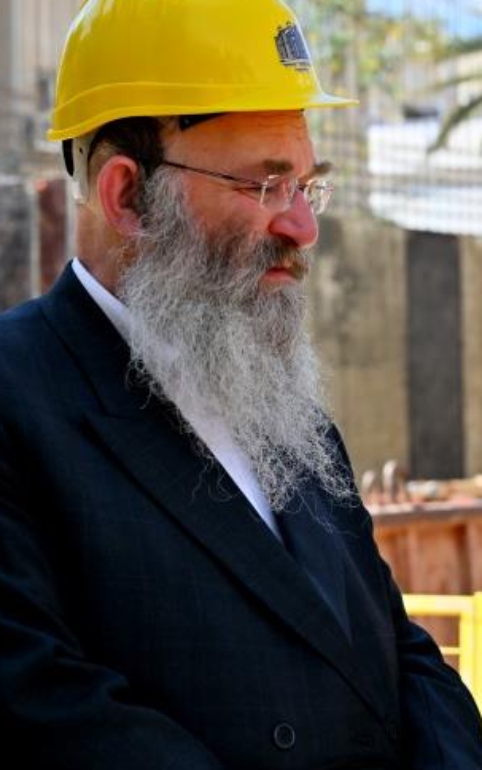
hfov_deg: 13.1
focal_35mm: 97
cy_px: 405
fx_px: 2036
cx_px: 589
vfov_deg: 21.4
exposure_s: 1/1250
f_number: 4
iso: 100
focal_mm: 45
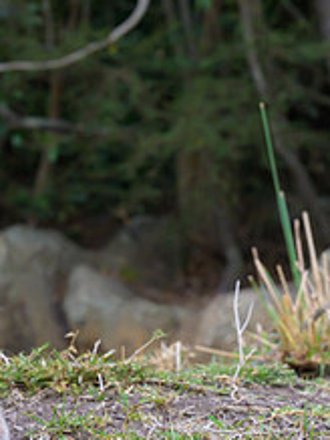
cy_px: 223
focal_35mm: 196
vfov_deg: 10.1
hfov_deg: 7.5
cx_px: -55
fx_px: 2494
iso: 1250
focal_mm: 70
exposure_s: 1/1000
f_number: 7.1
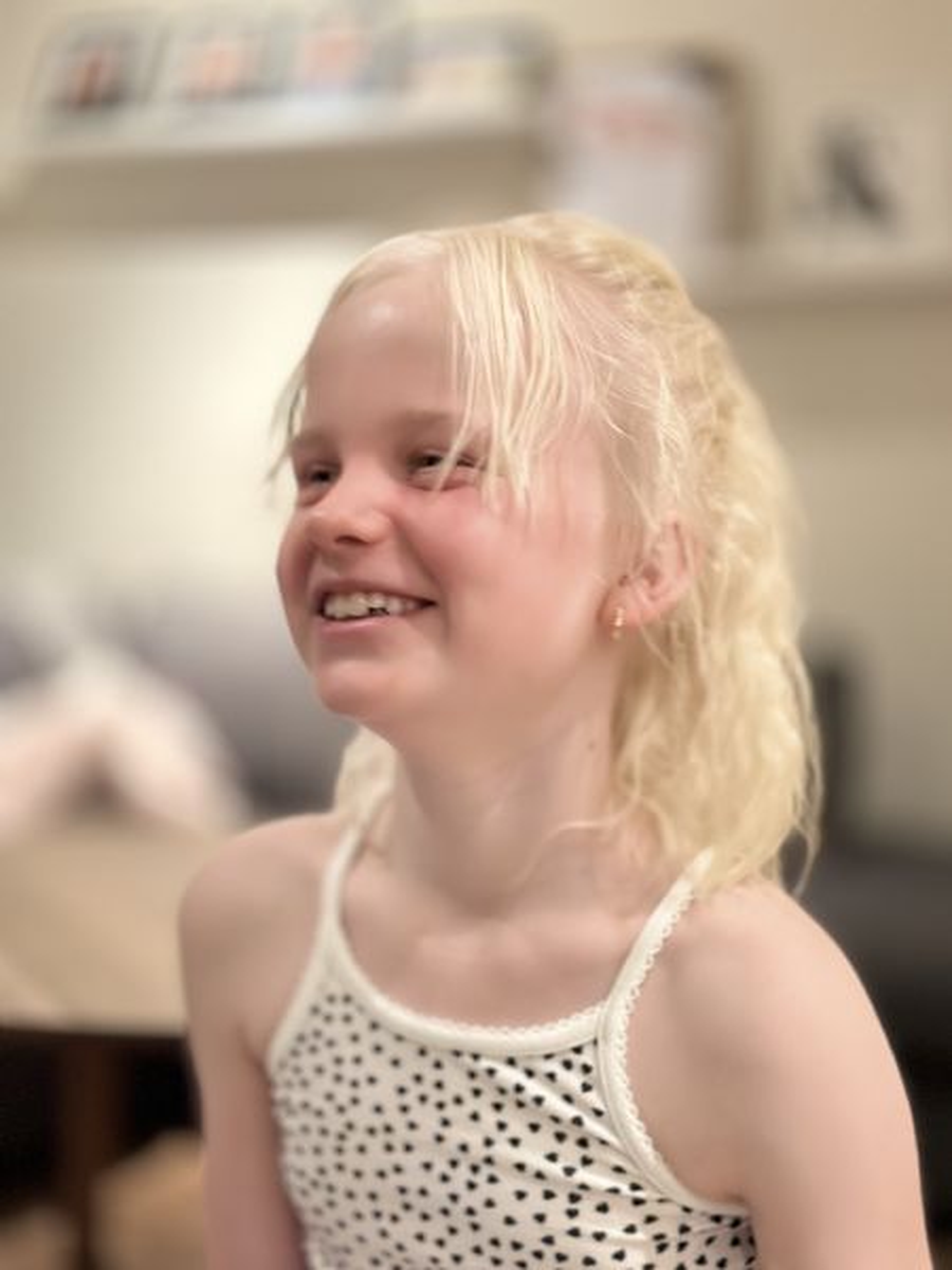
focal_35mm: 48
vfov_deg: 39.7
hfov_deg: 30.3
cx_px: 476
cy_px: 635
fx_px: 1760
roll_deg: -2.4
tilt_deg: -1.6
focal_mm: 6.86
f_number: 1.78
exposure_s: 1/30
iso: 800
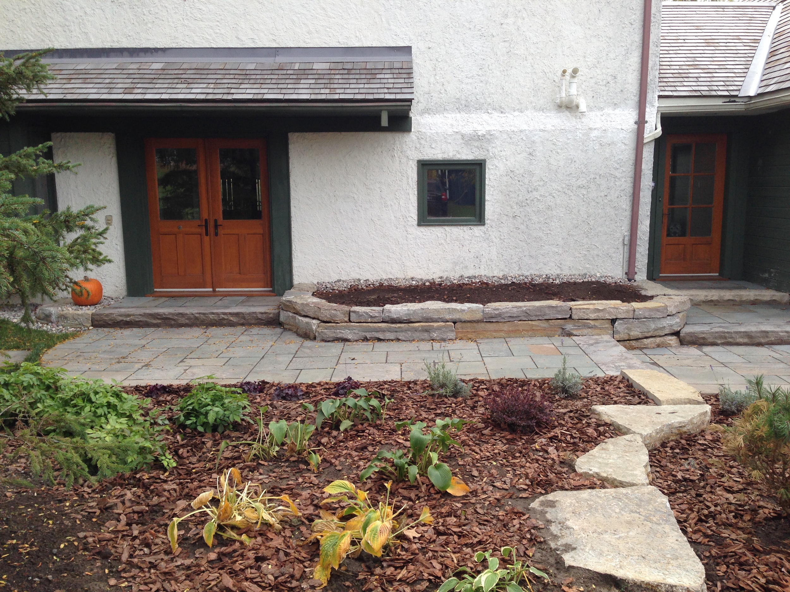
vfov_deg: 42.9
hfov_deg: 55.4
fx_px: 753
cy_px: 296
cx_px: 395
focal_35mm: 33
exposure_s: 1/120
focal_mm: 4.12
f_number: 2.4
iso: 50
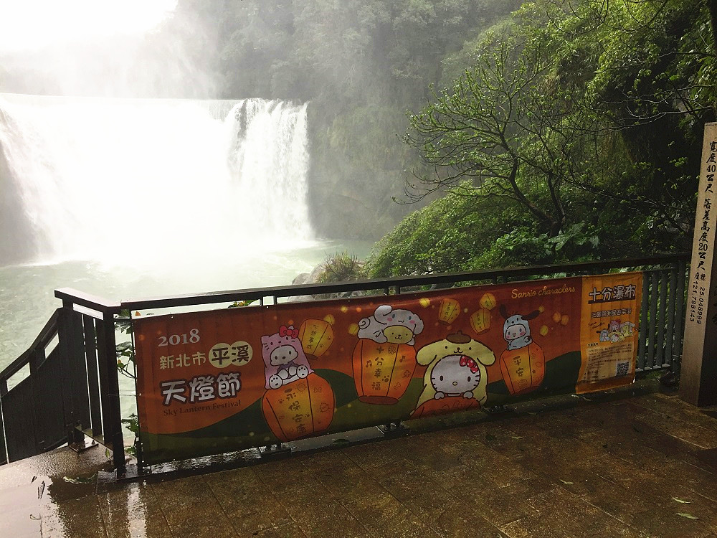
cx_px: 358
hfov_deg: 61.7
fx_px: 601
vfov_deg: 48.2
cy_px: 269
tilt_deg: -11.0
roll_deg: -0.6
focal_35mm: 29
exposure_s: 1/60
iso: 32
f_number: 2.2
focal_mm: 4.15
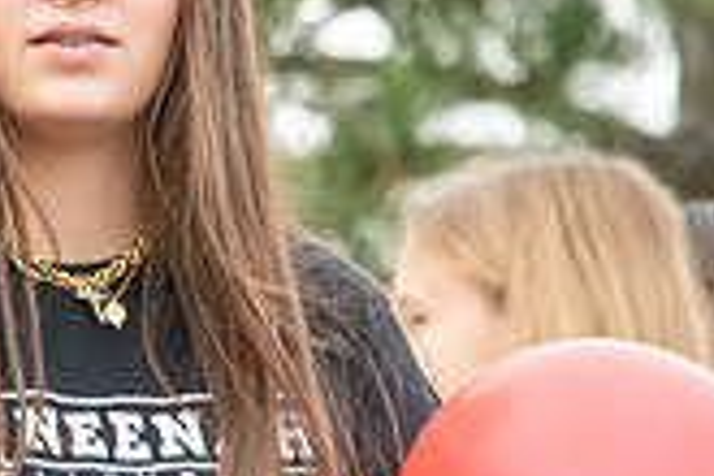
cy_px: 266
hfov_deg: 1.9
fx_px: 20962
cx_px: -346
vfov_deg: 1.3
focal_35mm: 1057
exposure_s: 1/160
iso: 3200
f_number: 11
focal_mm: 300
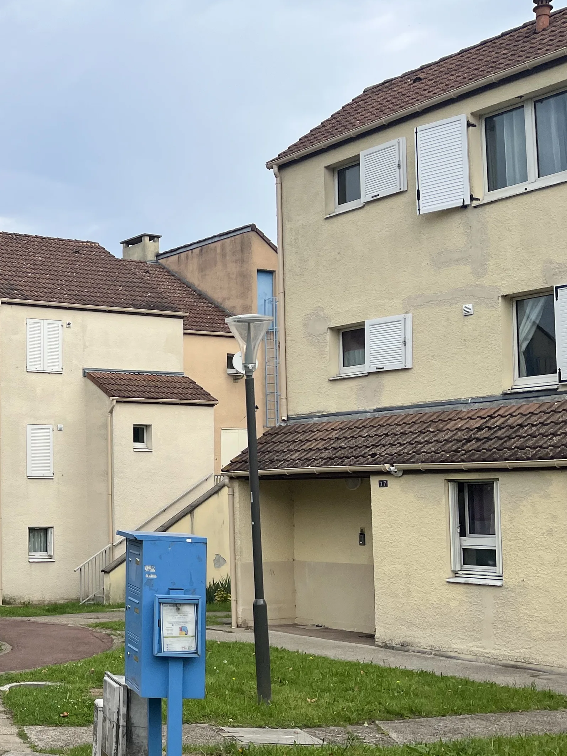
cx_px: -120
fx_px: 1070
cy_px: 442
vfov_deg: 38.8
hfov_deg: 26.3
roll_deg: -0.4
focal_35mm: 49
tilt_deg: +3.5
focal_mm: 5.1
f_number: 1.6
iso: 50
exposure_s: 1/3215
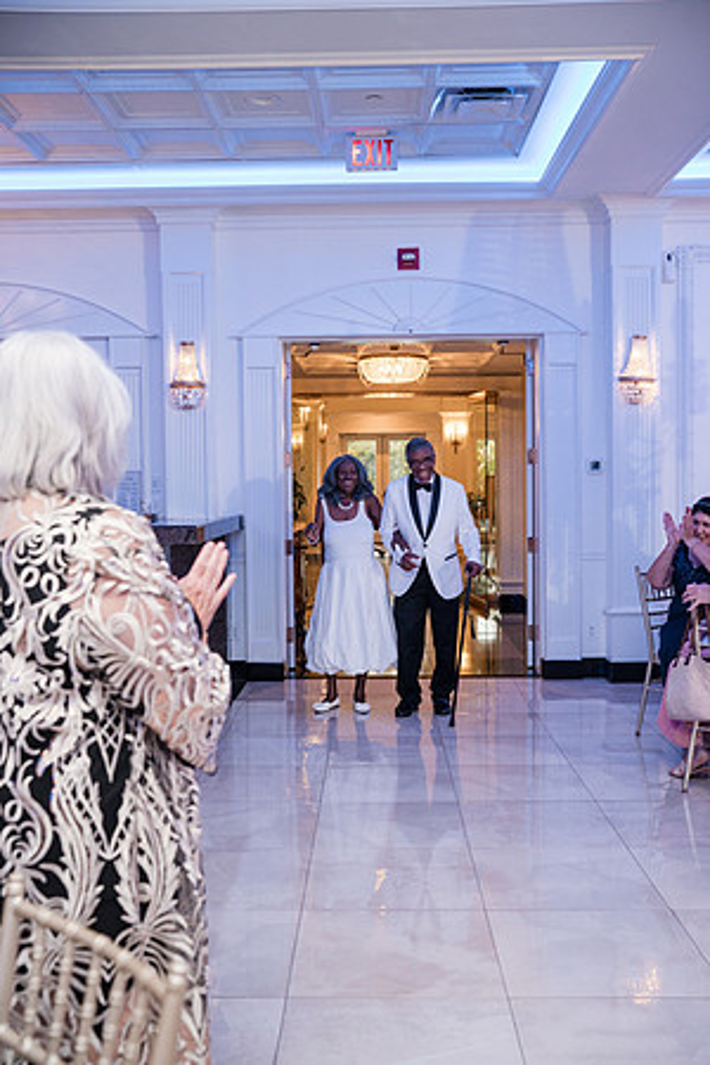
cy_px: 532
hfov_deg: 36.9
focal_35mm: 36
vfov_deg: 53.1
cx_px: 355
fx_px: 1065
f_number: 4
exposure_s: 1/250
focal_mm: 36
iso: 3200
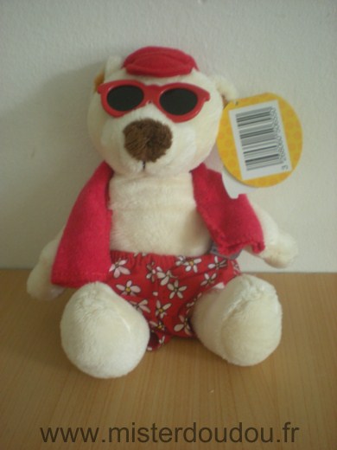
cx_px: 168
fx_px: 493
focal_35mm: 38
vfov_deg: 49.0
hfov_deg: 37.7
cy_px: 225
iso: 200
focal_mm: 6.3
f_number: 3.1
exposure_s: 1/16.4
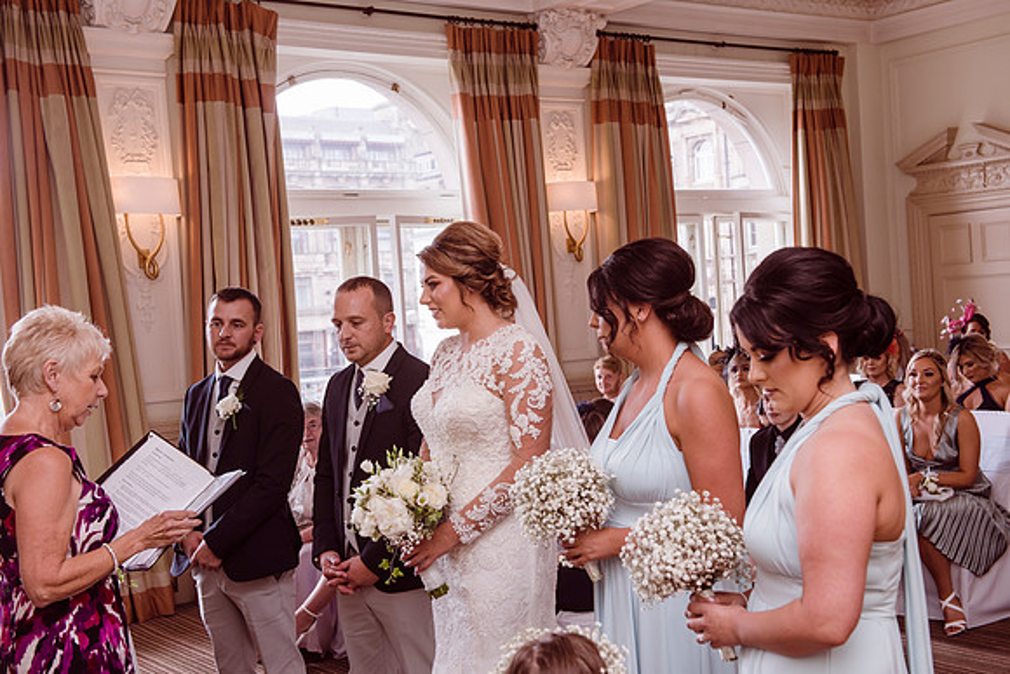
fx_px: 1347
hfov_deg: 41.1
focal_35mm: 48
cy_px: 337
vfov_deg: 28.1
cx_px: 505
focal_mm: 48
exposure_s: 1/60
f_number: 5.6
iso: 320
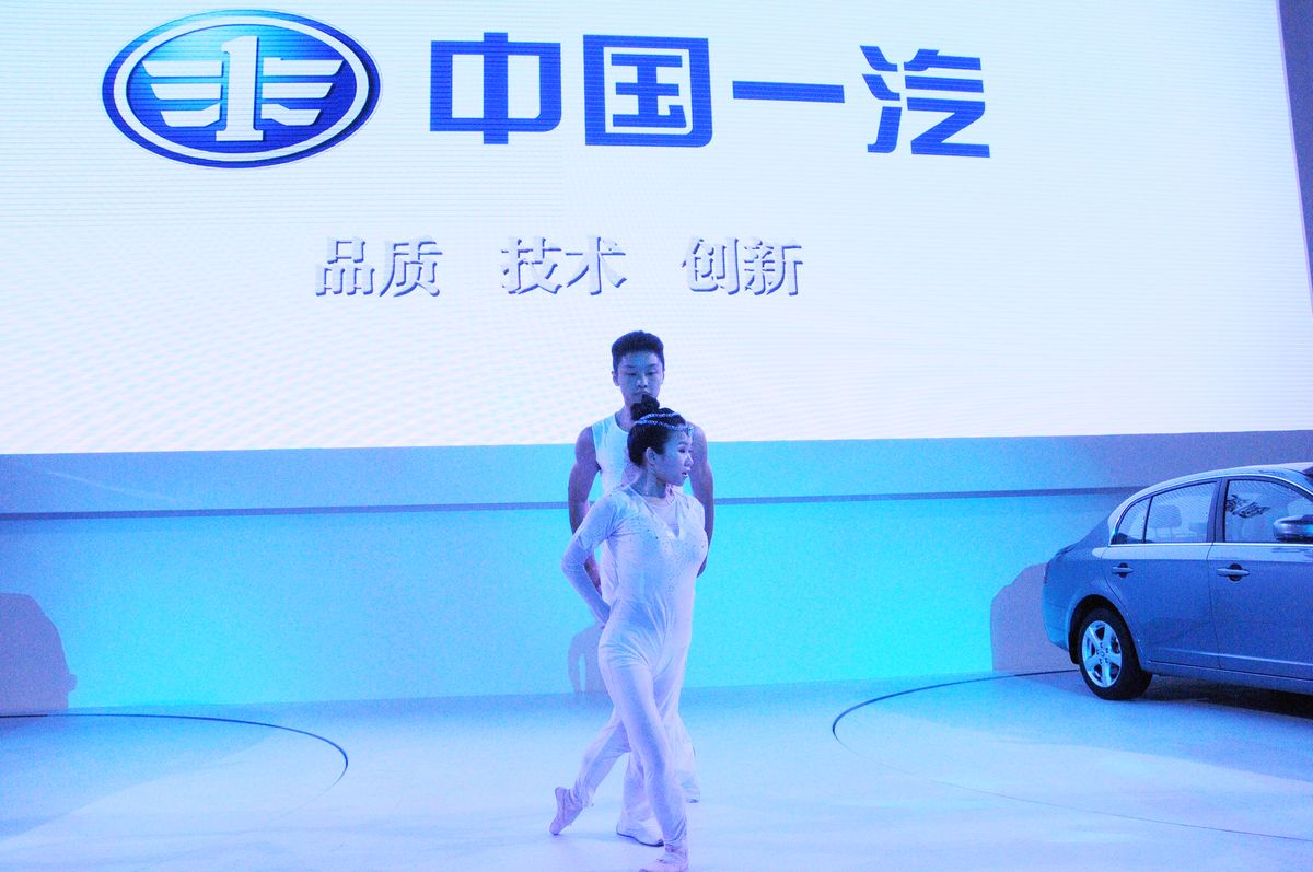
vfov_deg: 47.8
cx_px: 656
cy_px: 436
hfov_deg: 67.4
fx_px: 984
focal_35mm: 27
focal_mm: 18
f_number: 11
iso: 640
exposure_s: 1/500
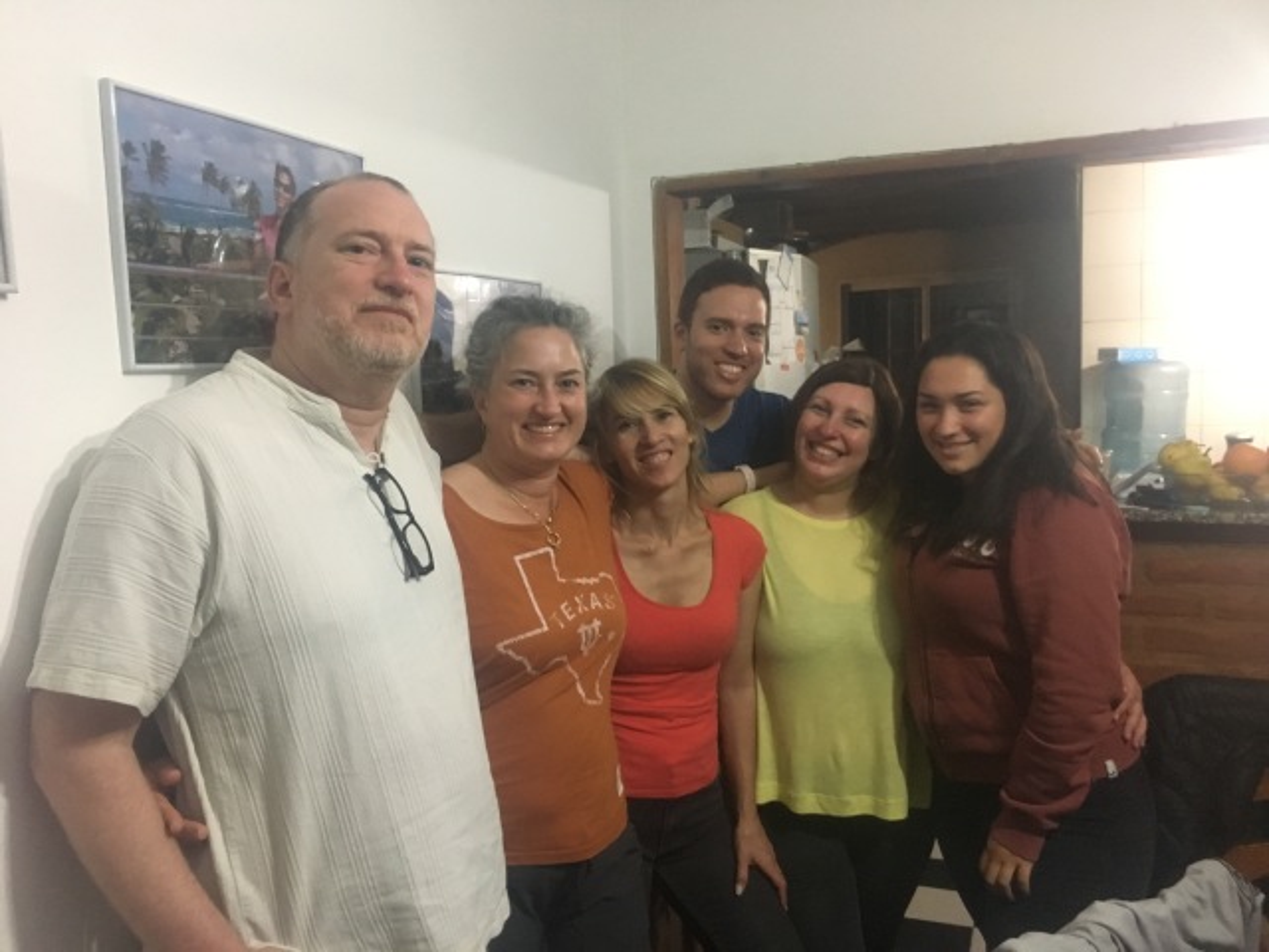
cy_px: 476
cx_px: 634
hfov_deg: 61.7
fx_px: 1063
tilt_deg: -4.9
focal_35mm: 29
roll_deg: +1.5
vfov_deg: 48.2
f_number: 2.2
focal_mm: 4.15
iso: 250
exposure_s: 1/17
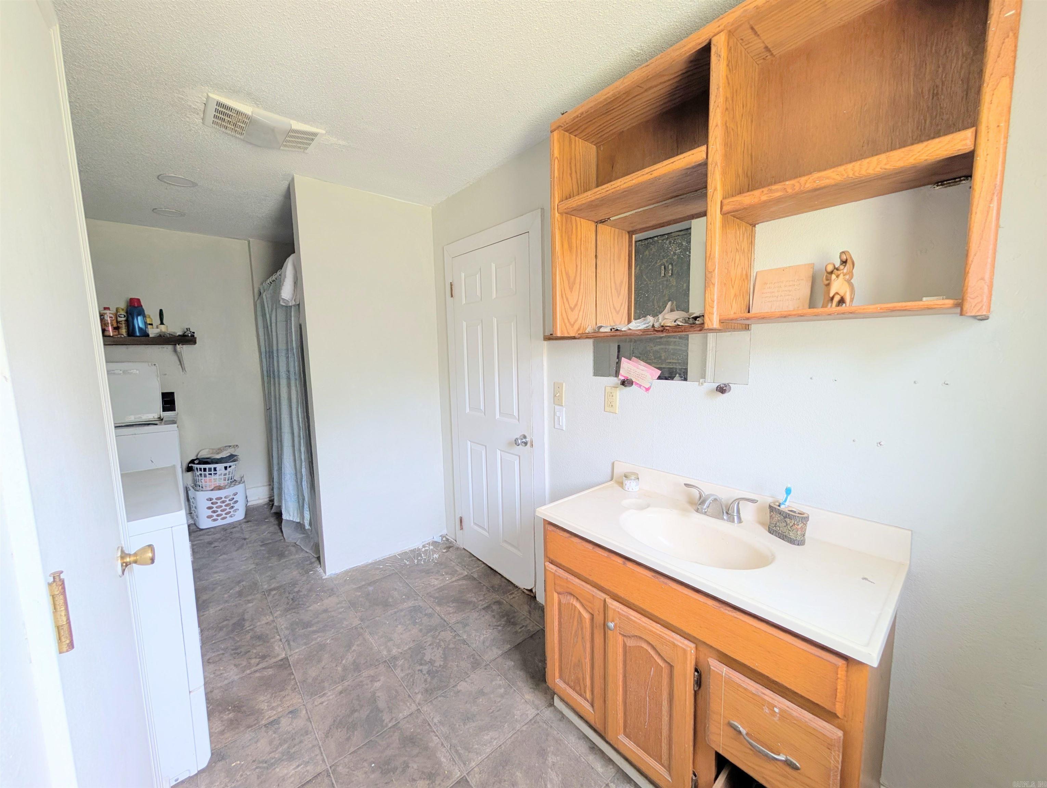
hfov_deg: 110.5
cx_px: 524
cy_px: 394
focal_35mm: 12
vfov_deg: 94.6
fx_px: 363
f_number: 1.7
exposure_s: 1/25.9
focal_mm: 2.02
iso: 54
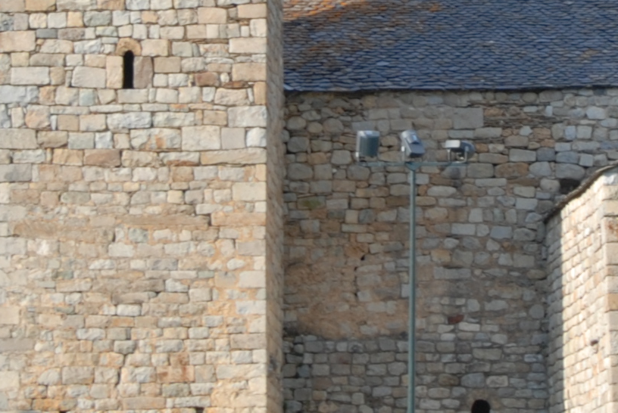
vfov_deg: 4.3
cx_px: 343
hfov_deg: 6.4
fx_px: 5506
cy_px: 18
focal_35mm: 320
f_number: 8
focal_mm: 45
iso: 100
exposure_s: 1/100
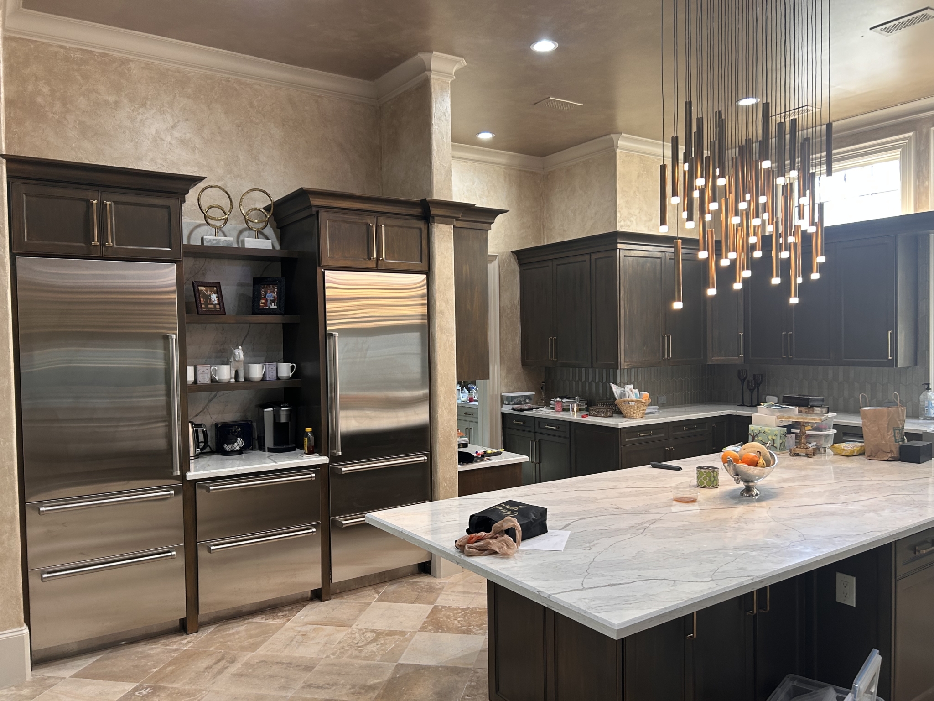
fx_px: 702
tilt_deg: -1.5
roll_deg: +1.6
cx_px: 467
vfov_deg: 53.1
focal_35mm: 26
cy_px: 350
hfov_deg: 67.3
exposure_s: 1/60
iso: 100
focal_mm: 5.7
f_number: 1.5
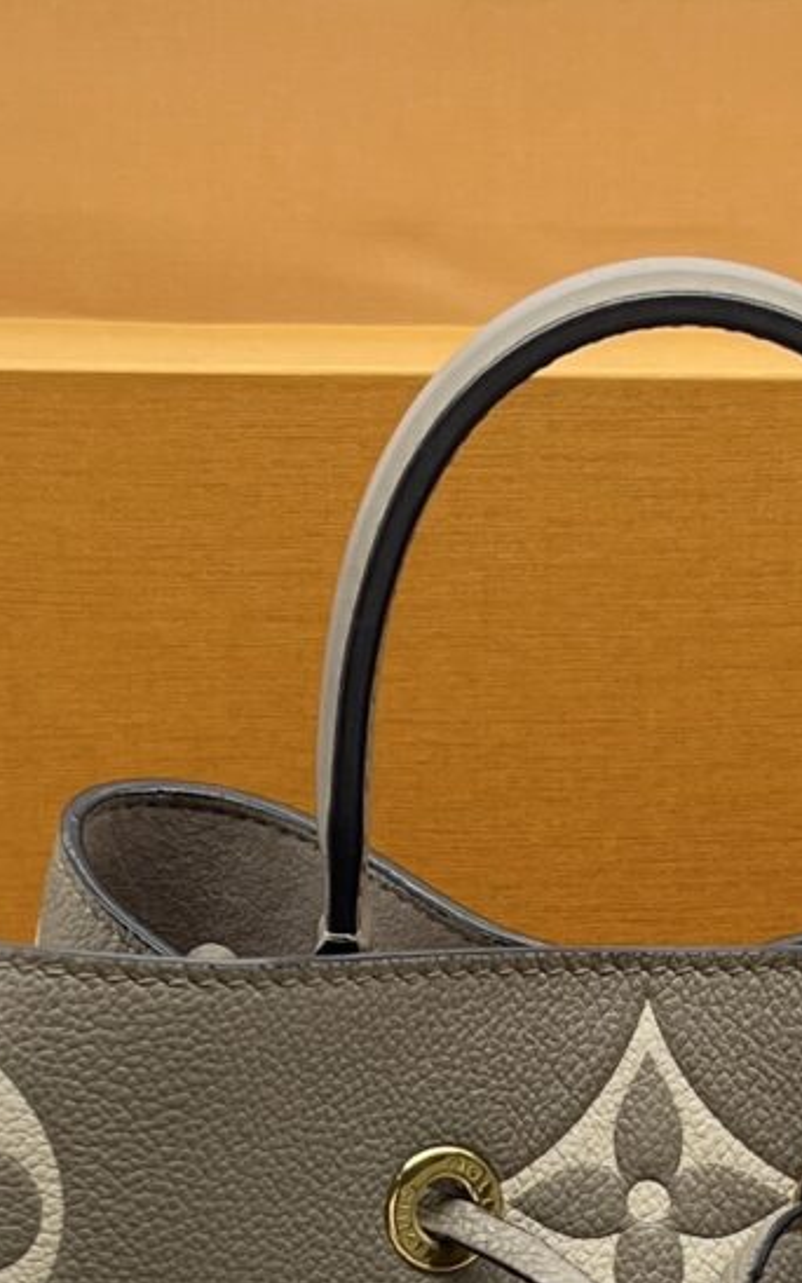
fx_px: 4510
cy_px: 1346
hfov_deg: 10.1
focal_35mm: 129
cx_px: 713
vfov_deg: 15.8
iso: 32
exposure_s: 1/100
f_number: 1.5
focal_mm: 5.7
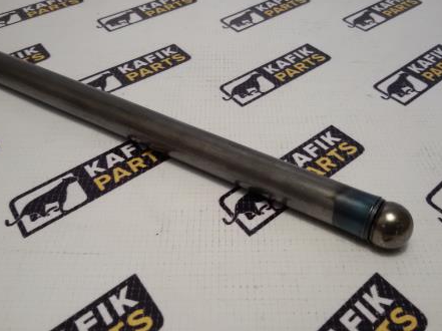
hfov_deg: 49.0
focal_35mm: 38
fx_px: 485
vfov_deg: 37.6
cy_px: 182
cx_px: 226
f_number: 2.4
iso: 50
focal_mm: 2.93
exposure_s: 1/60
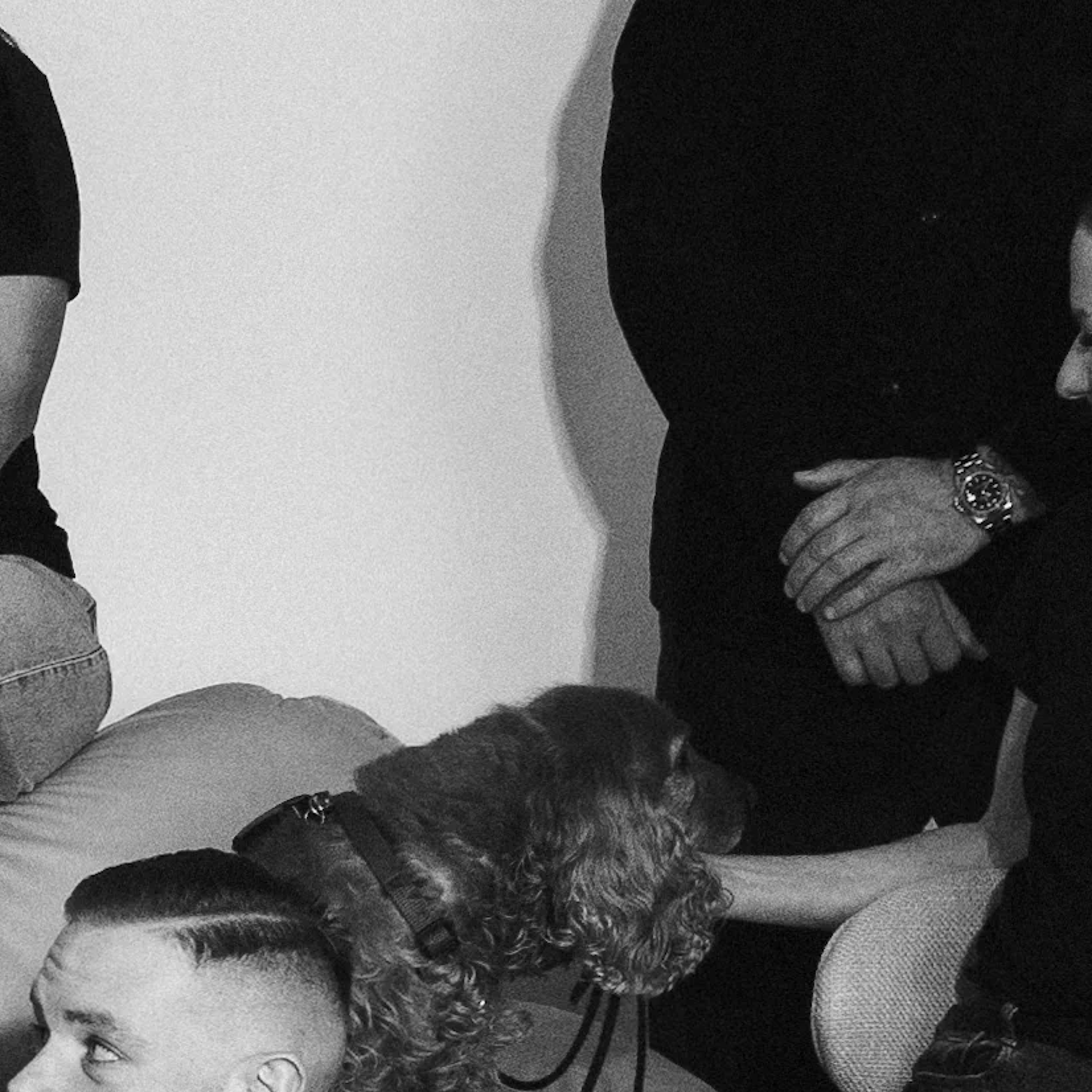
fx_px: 6067
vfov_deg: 10.2
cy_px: 989
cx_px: -914
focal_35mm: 170
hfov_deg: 9.7
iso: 1600
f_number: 7.1
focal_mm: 28
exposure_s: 1/200
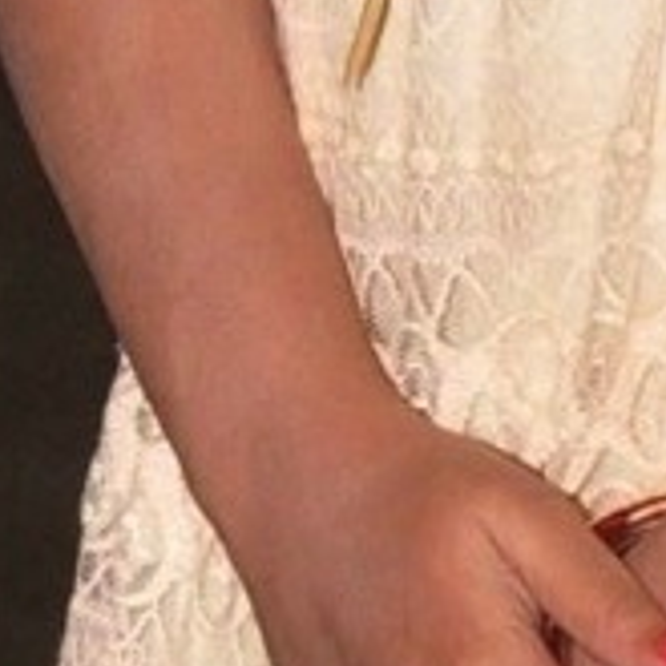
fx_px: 11711
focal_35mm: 538
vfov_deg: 3.2
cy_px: -852
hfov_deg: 3.3
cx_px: 593
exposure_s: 1/125
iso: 3200
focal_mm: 58
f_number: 5.6
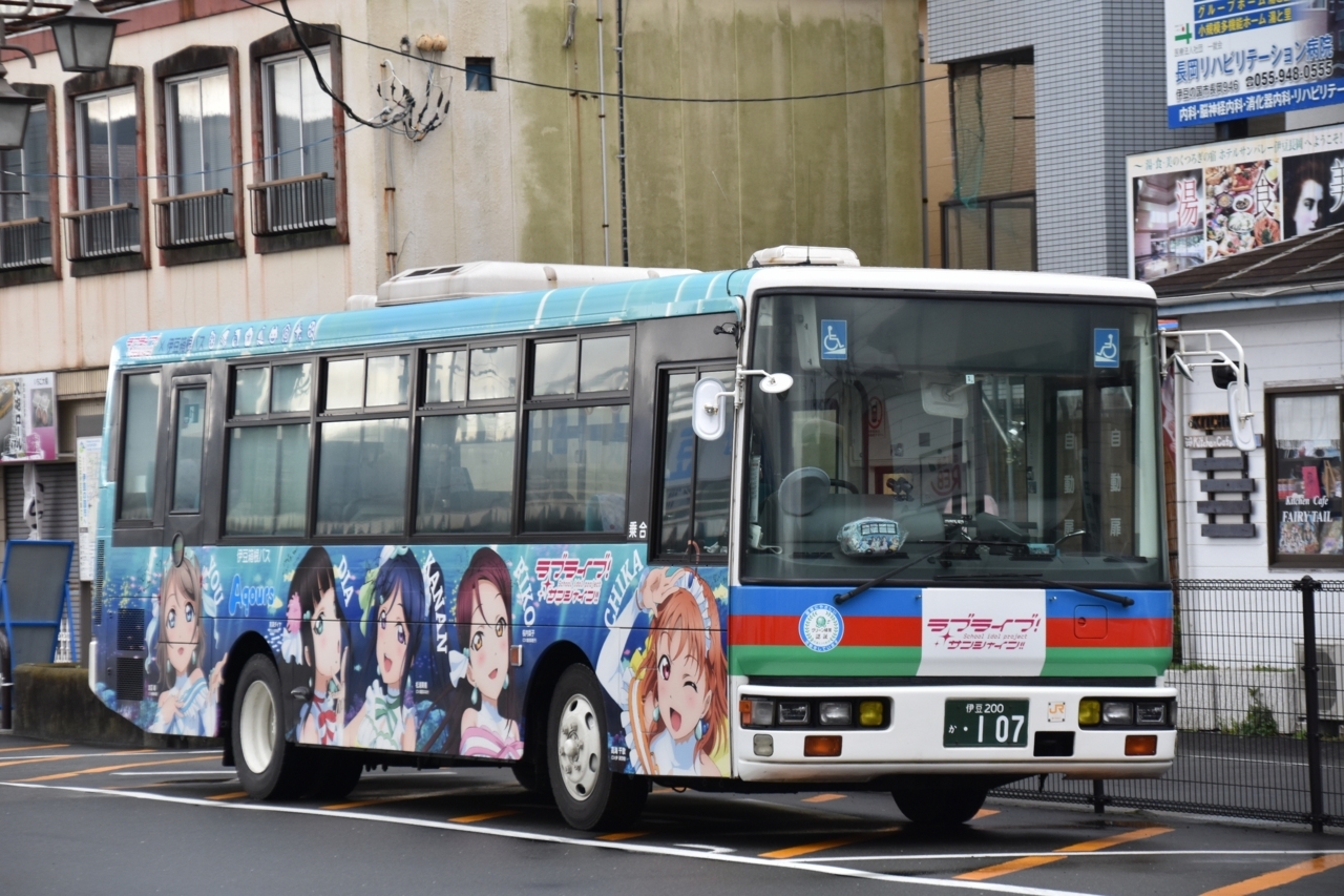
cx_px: 672
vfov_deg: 9.9
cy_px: 448
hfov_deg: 14.9
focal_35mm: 138
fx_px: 5151
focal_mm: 92
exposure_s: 1/400
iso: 400
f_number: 7.1
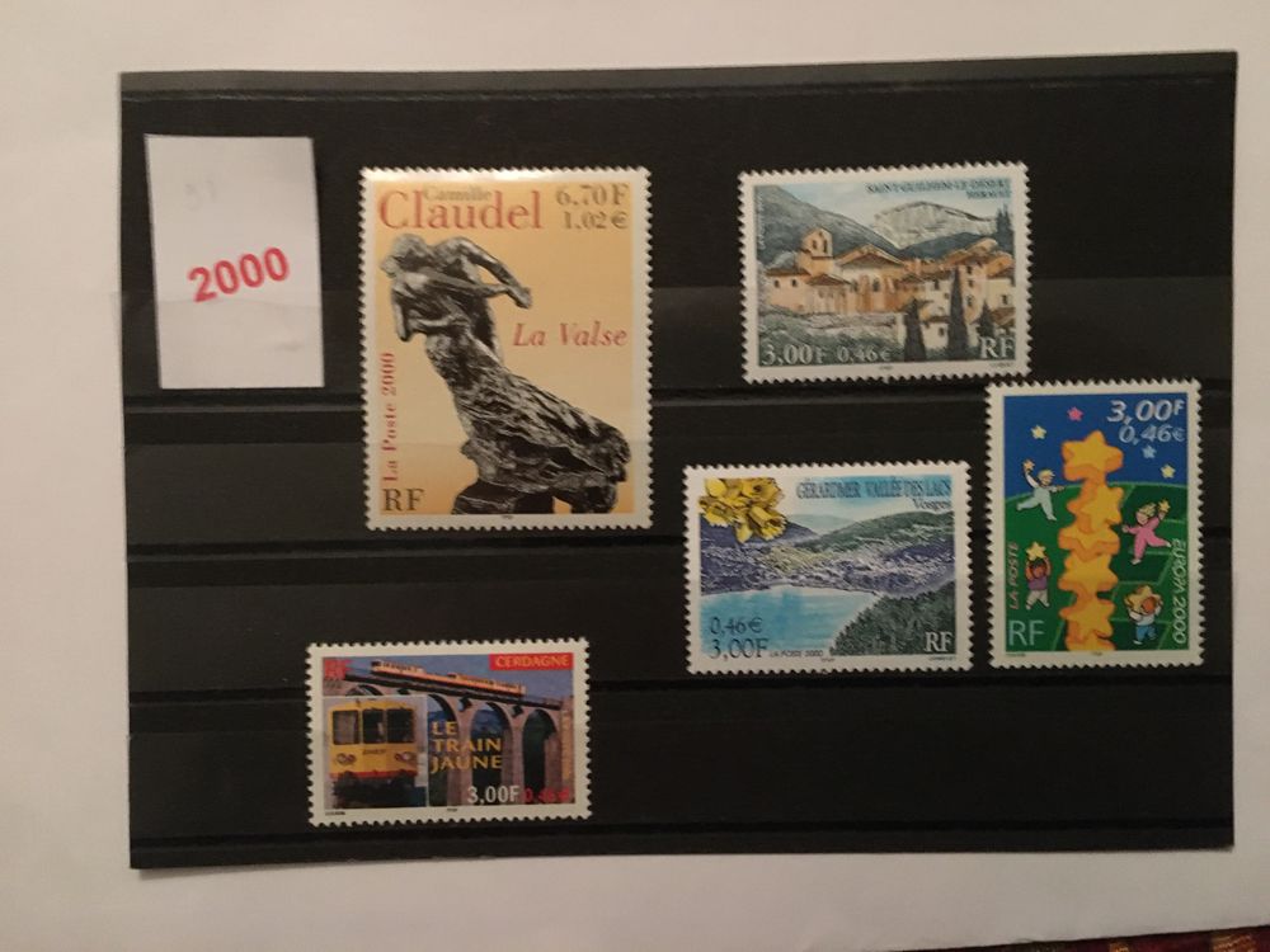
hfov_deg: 61.7
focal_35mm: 29
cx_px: 635
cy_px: 476
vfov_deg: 48.2
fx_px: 1064
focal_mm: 4.15
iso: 500
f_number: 2.2
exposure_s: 1/17
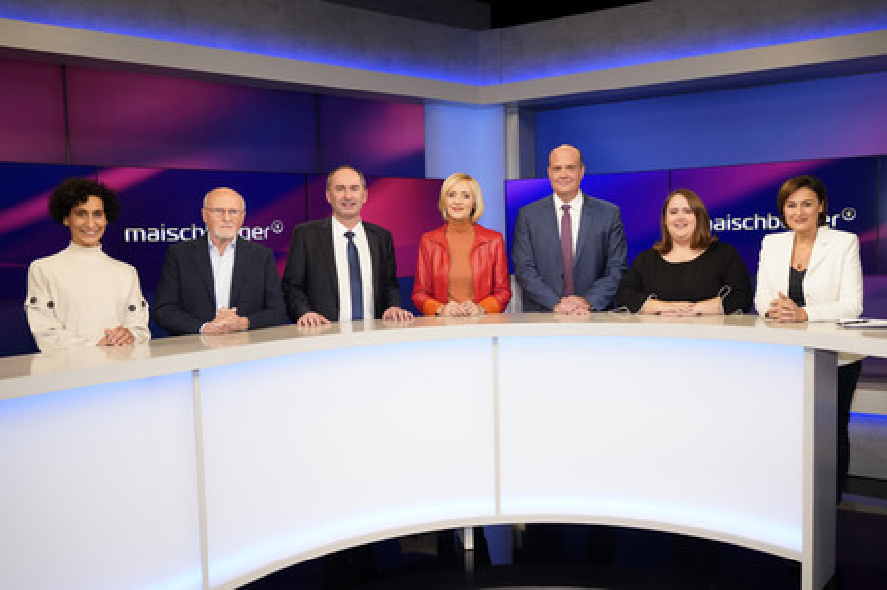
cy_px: 295
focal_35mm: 28
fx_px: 689
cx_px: 444
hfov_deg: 65.5
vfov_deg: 46.3
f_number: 5
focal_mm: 28
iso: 2000
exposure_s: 1/125
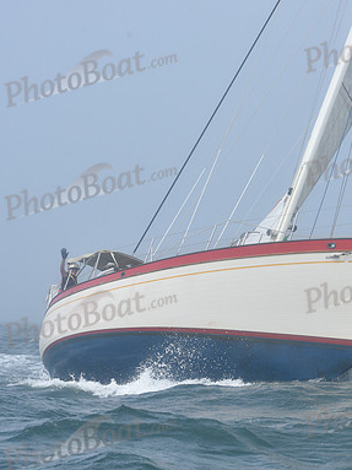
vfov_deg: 14.7
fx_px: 1818
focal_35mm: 134
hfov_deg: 11.0
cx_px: 242
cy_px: 235
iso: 320
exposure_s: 1/800
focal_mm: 92
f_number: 9
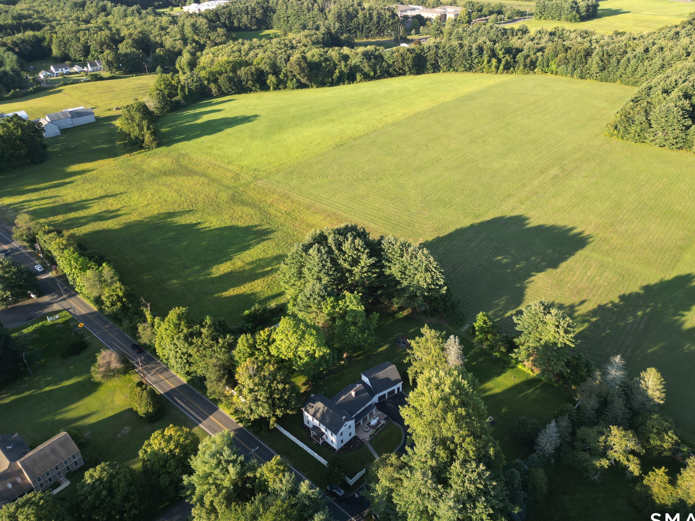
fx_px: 542
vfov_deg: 51.3
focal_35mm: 27
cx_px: 376
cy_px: 241
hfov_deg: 65.2
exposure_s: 1/500
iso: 100
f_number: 1.7
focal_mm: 6.72
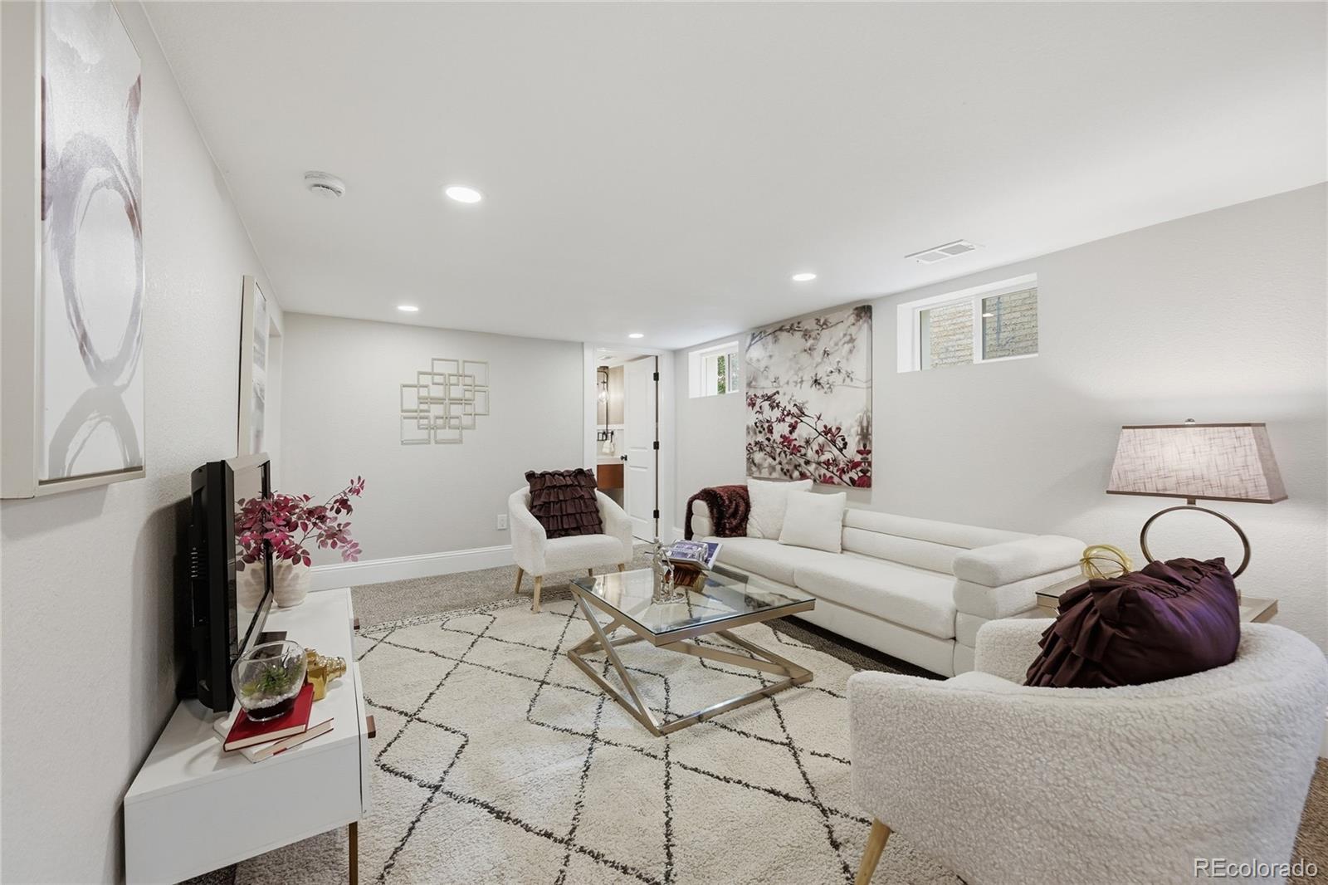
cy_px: 442
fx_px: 516
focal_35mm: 14
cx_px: 664
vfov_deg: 81.2
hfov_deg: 104.3
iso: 400
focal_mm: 14
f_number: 8
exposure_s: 1/250
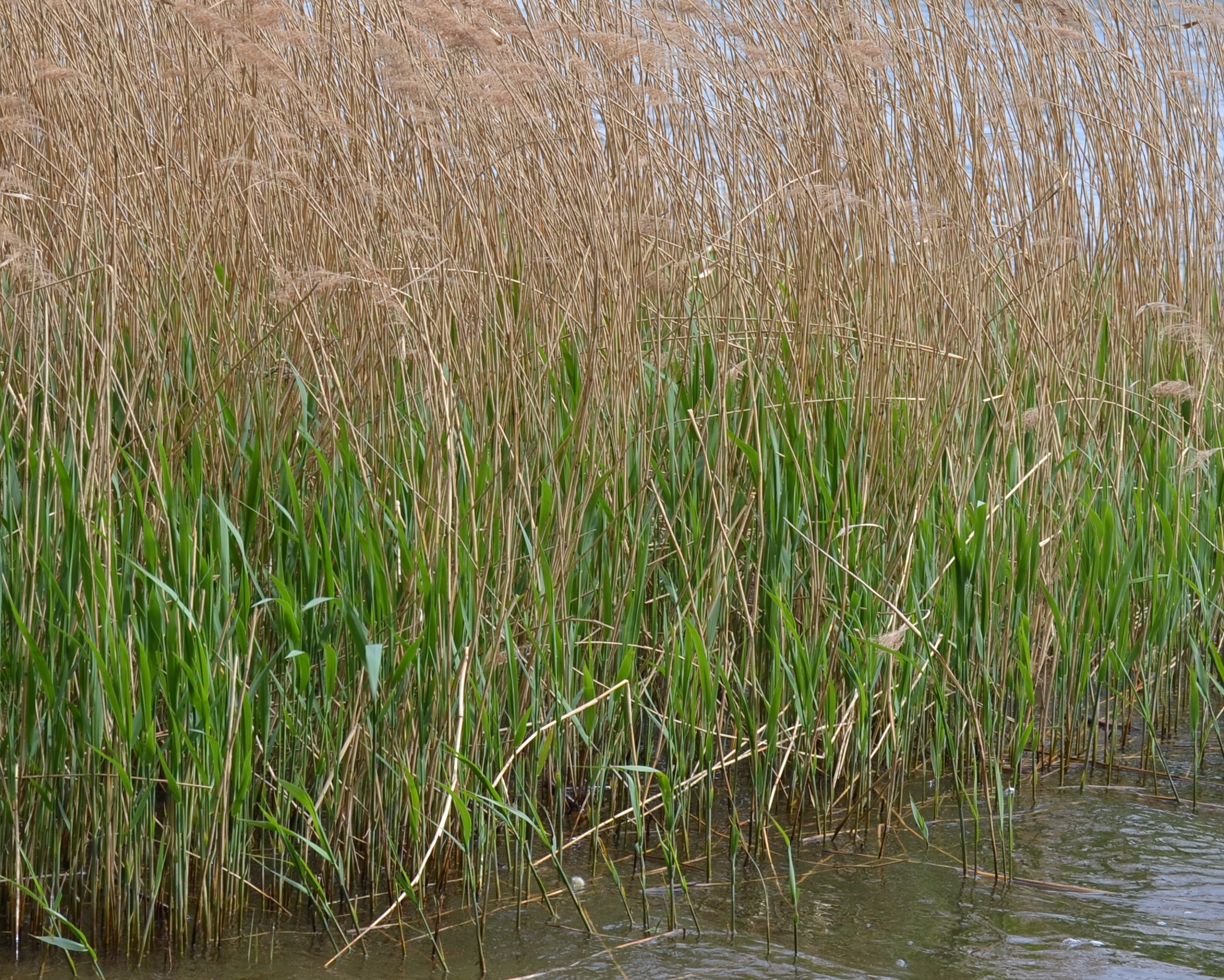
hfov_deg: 12.1
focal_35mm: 159
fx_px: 5760
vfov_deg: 9.7
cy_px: 225
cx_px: 184
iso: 100
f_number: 6.3
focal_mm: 55
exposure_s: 1/200
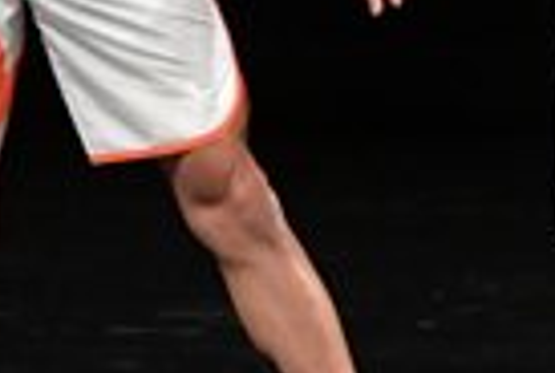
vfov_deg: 1.0
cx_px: 269
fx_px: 20904
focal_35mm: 1353
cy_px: 0
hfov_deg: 1.5
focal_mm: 160
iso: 3200
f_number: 5.6
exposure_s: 1/400
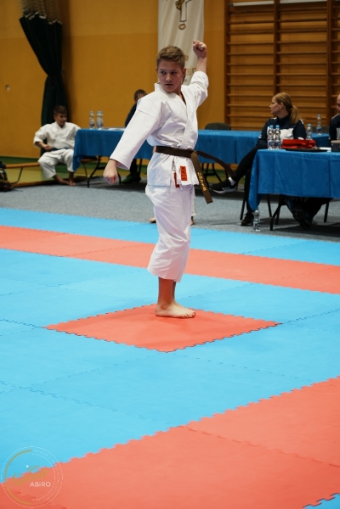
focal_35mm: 86
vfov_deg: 23.6
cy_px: 254
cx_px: 170
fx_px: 1218
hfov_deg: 15.9
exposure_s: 1/80
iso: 640
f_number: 4
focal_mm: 86
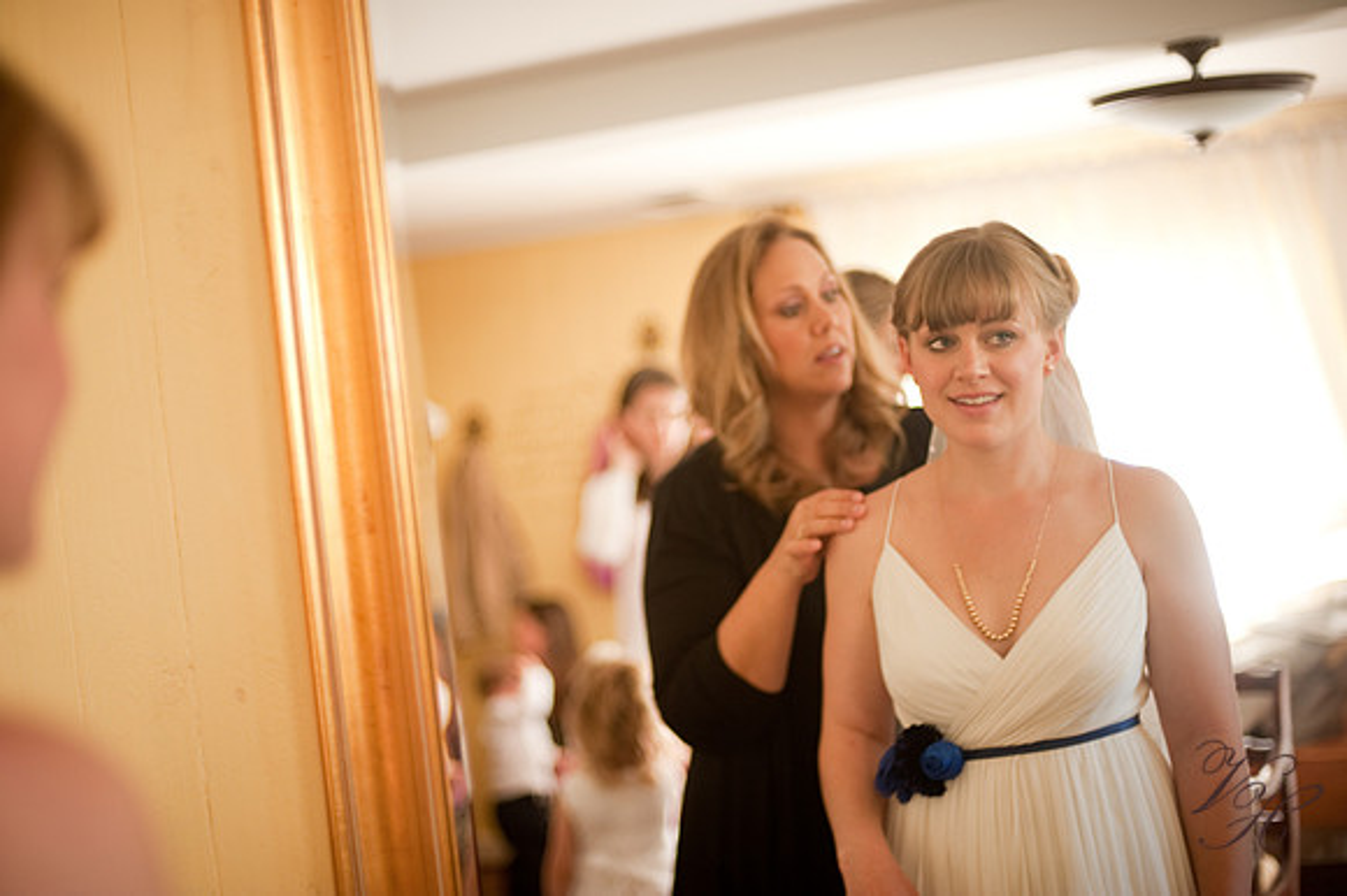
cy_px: 448
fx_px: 1870
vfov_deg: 27.0
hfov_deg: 39.6
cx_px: 674
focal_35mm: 50
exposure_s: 1/100
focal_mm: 50
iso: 200
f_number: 1.4
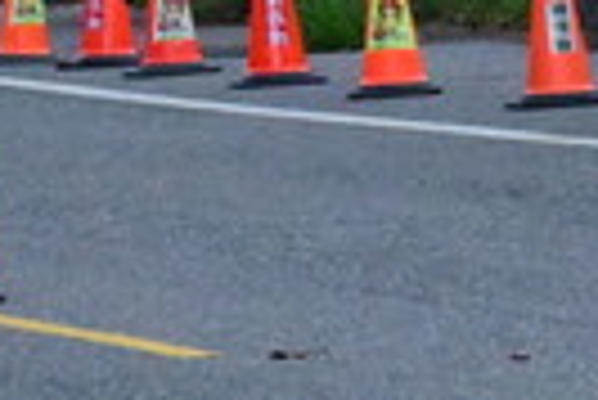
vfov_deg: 1.6
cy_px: -196
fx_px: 14168
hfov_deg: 2.4
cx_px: -670
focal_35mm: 852
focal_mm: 145
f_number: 14
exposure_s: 1/4000
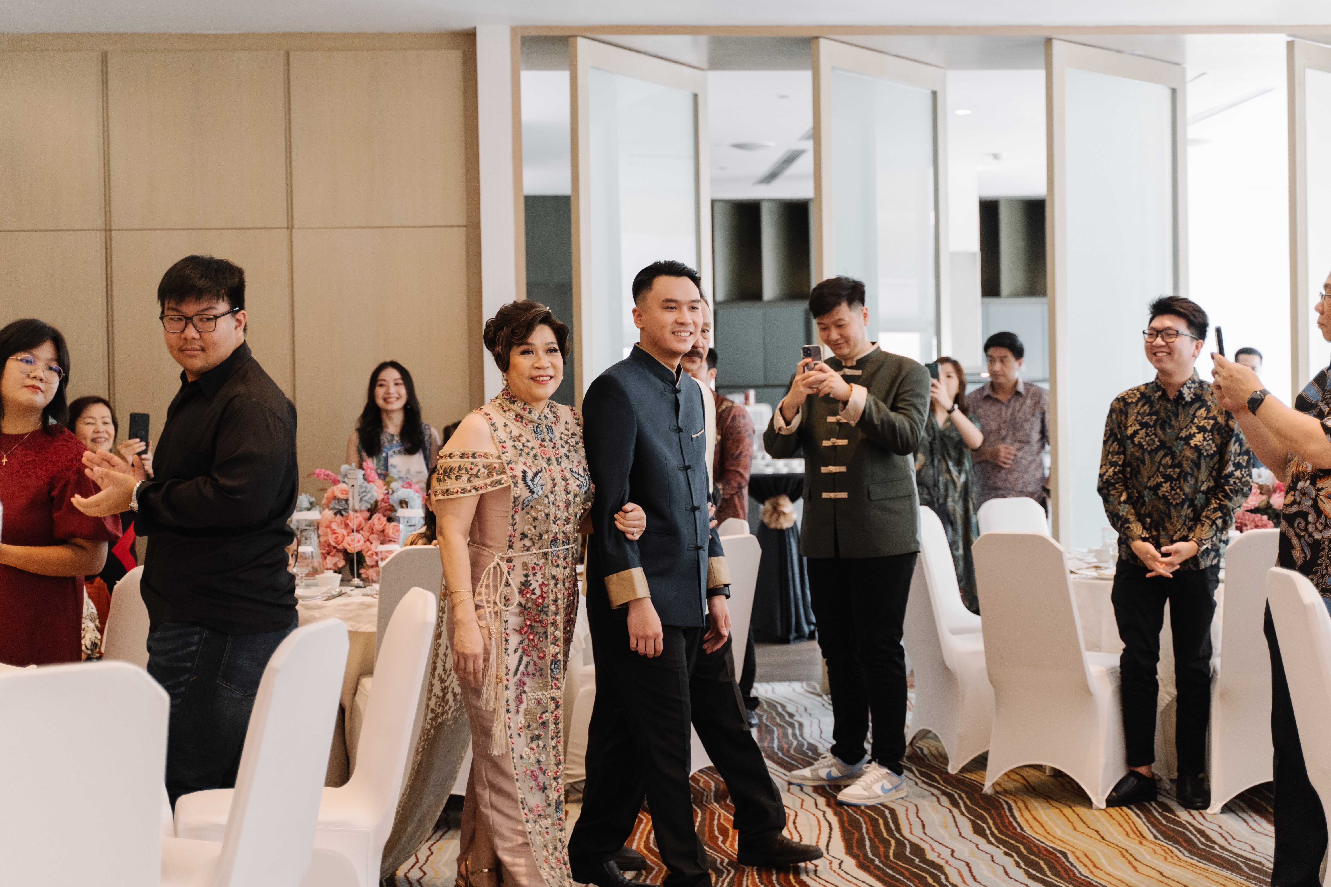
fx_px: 1922
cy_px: 444
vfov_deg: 26.0
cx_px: 666
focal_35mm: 52
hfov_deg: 38.2
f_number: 2.8
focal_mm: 52
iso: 2000
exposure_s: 1/125
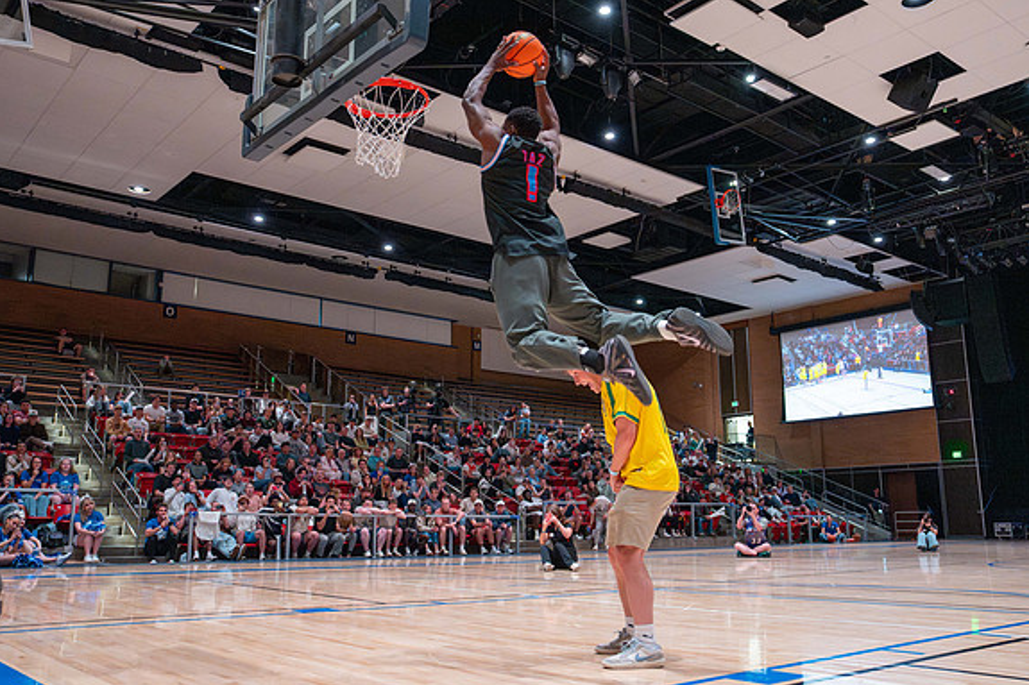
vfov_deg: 41.1
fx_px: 914
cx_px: 514
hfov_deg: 58.7
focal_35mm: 32
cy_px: 344
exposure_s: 1/400
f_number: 3.2
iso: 6400
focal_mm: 30
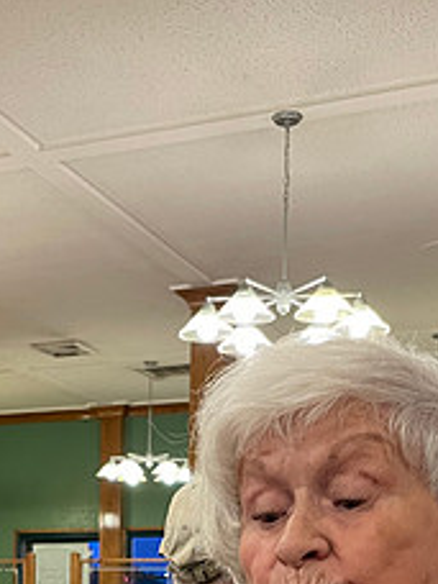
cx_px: 147
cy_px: 674
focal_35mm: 66
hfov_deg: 22.2
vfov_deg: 26.6
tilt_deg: -3.6
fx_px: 1113
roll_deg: -0.5
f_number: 1.6
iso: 320
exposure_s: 1/60
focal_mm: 4.2
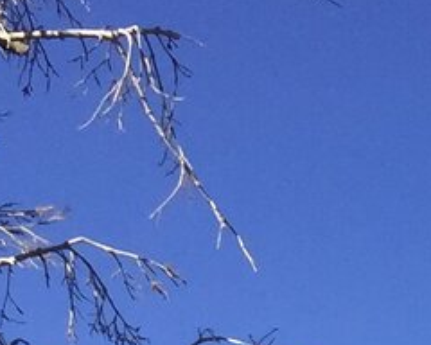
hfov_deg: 8.2
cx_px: 1133
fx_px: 2704
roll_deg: -3.4
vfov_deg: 6.2
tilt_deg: -2.9
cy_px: 1292
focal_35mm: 212
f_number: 2.2
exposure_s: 1/233
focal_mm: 4.15
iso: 32
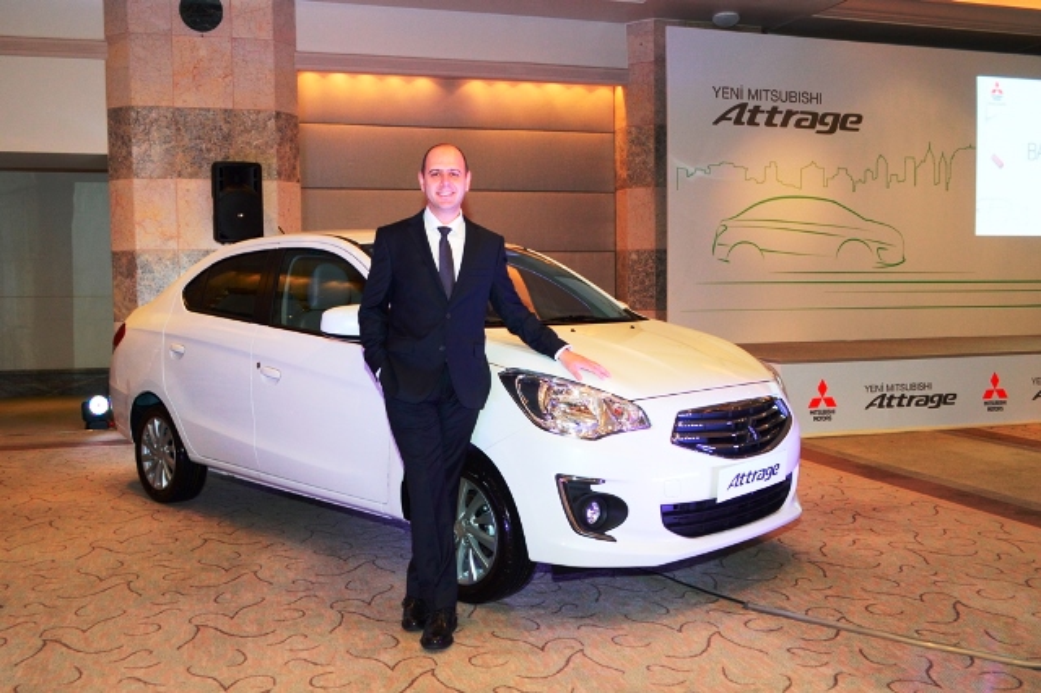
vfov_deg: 39.9
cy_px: 346
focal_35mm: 33
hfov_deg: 57.2
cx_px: 520
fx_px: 954
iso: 800
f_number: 5.6
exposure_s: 1/60
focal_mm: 22
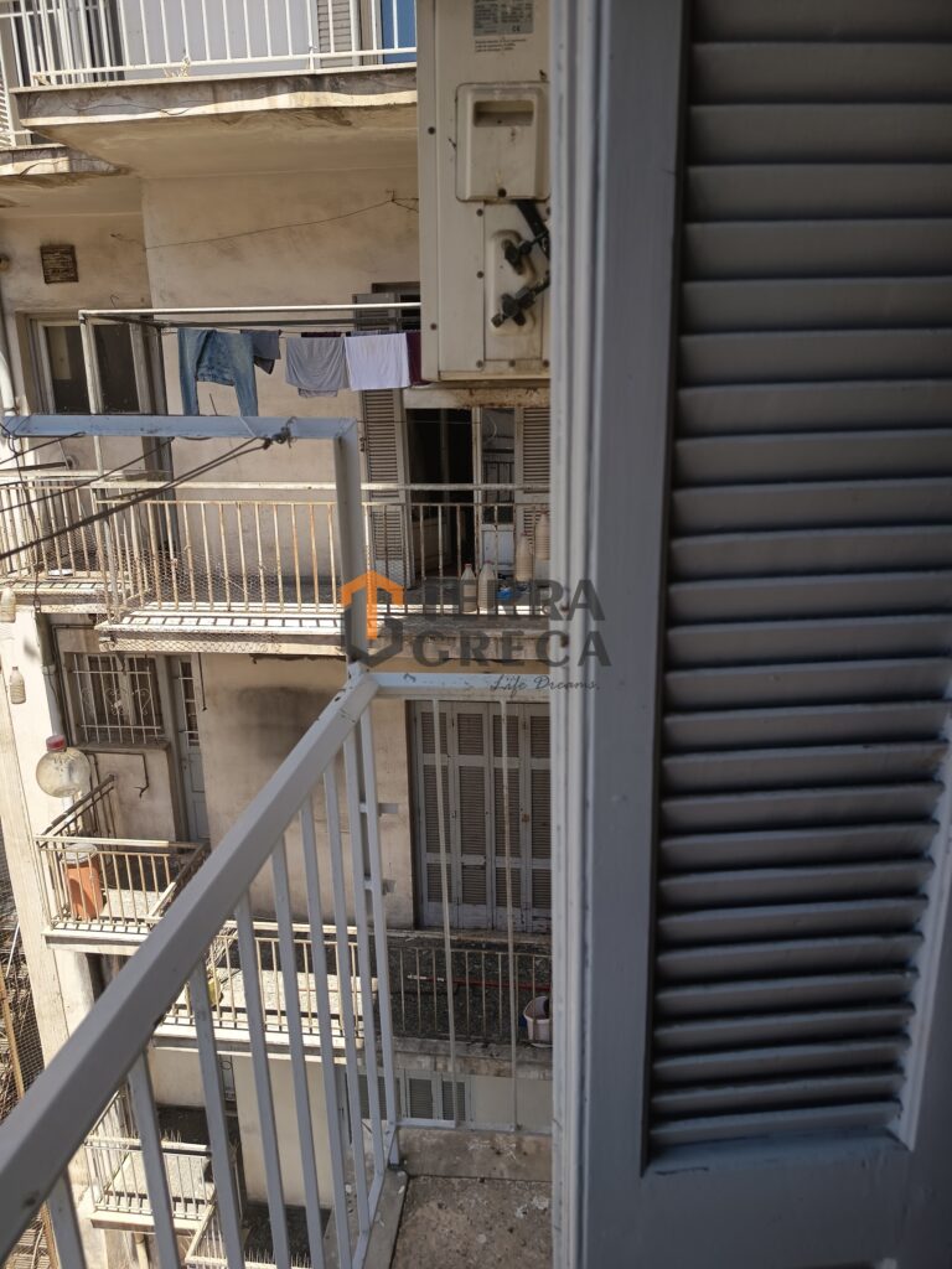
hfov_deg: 56.8
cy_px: 634
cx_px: 476
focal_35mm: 24
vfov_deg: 71.6
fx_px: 880
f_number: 1.7
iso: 50
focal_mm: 5.27
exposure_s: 1/190
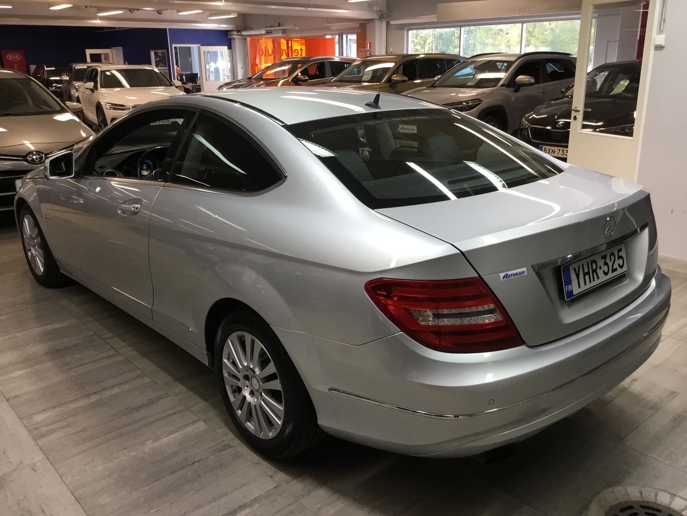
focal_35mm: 31
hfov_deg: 58.4
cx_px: 344
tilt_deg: -18.5
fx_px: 615
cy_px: 258
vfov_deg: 45.4
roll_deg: +2.0
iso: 40
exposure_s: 1/33
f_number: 2.4
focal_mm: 3.3
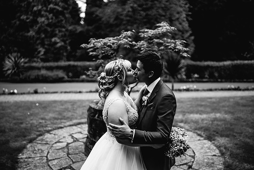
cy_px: 85
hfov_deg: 54.4
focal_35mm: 35
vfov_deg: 37.9
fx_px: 247
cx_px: 127
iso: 320
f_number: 1.4
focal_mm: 35
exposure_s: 1/250
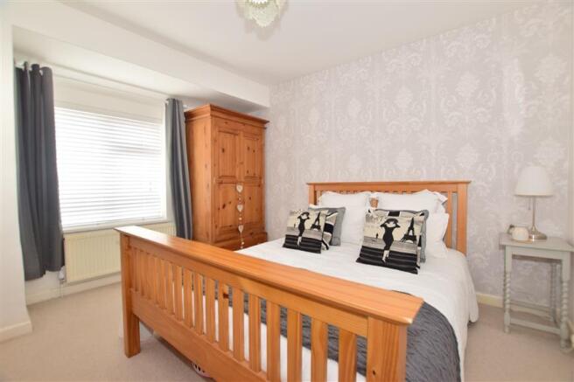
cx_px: 287
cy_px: 191
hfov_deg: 100.4
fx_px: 239
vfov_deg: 77.3
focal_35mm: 15
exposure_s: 1/10
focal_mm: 10
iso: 500
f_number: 6.3
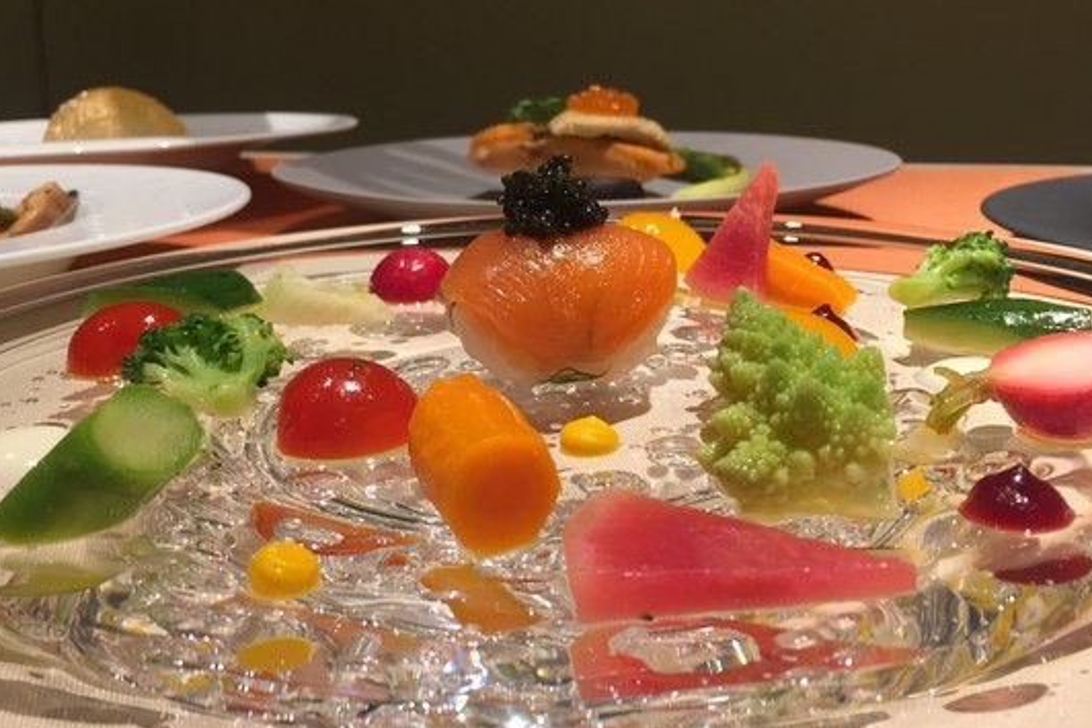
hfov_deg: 55.8
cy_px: 404
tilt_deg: -19.3
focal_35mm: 34
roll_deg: +1.3
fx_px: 1032
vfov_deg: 38.9
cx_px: 540
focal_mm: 4.15
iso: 64
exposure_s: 1/30
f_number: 2.2
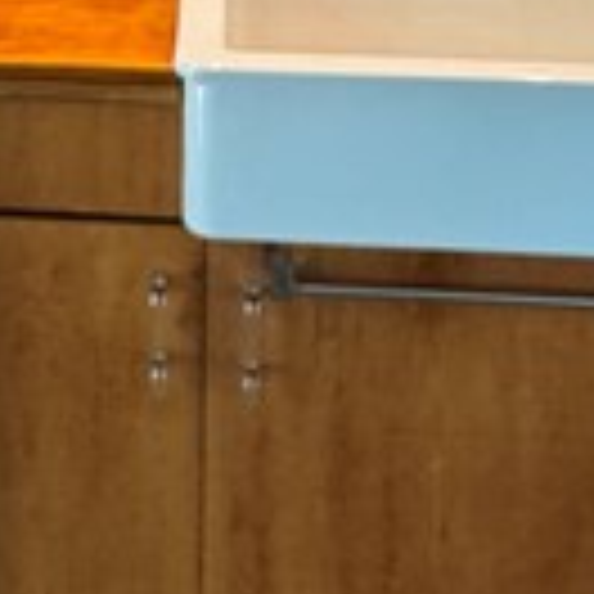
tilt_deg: -13.6
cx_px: -14
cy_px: -198
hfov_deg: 17.6
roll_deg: -2.2
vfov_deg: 17.0
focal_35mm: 96
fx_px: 1864
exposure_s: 1/60
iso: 200
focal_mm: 2.22
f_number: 2.2
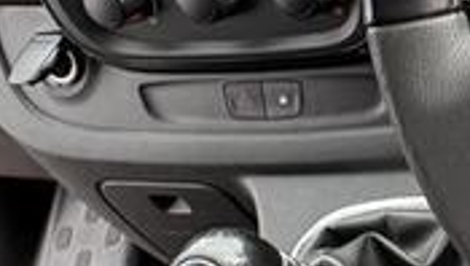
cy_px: -48
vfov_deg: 15.0
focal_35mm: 78
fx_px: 973
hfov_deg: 20.4
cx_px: 814
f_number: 2.2
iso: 80
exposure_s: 1/99
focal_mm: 2.22
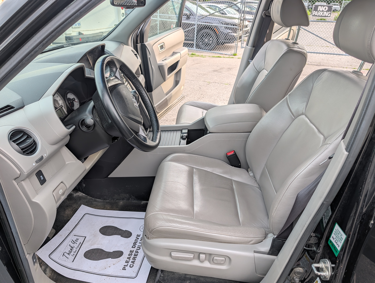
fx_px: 260
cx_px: 188
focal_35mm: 24
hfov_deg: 71.5
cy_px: 142
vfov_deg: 56.9
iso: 19
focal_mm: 6.9
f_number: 1.68
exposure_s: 1/509
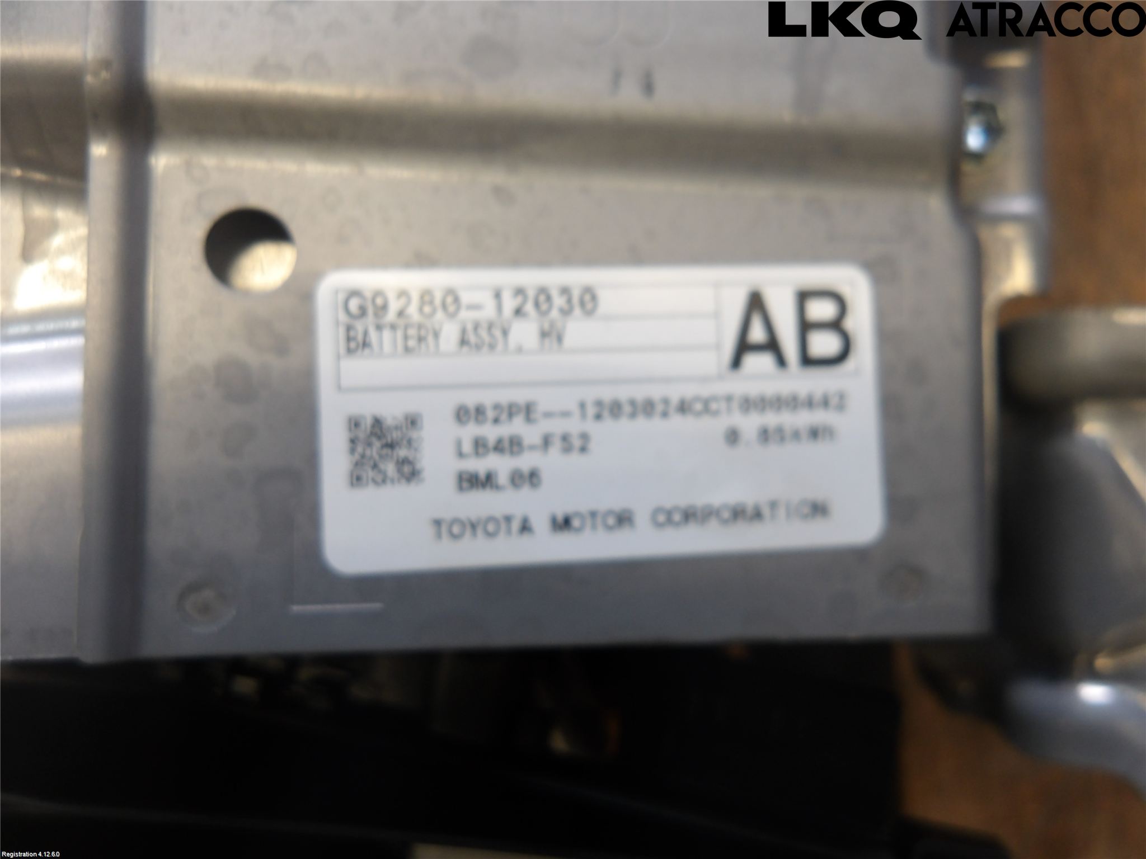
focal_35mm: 27
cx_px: 573
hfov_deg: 65.3
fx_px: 894
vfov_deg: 51.4
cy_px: 430
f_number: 3
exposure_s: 1/30
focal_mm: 4.9
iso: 114
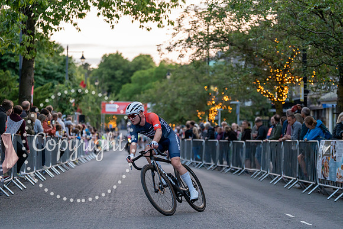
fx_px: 962
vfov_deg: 13.6
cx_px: 172
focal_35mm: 101
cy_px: 114
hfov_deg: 20.2
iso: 3200
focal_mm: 101
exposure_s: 1/1000
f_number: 2.8
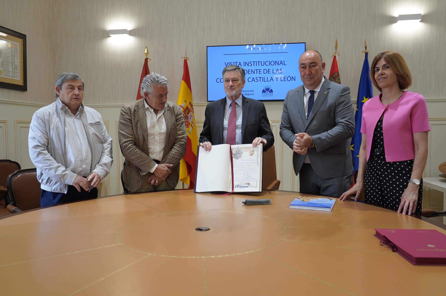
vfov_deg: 44.9
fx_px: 359
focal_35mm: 29
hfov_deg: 63.7
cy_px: 148
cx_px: 223
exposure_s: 1/160
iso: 1000
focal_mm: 29
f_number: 4
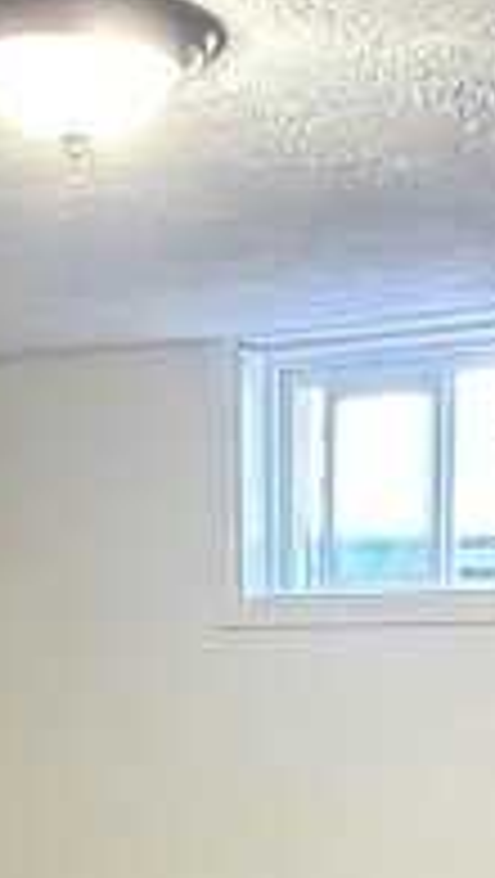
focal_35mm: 80
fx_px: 1863
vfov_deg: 23.0
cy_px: 1198
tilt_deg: -15.6
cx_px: 310
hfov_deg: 15.1
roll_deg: -0.4
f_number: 2.2
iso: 640
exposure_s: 1/60
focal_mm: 2.22
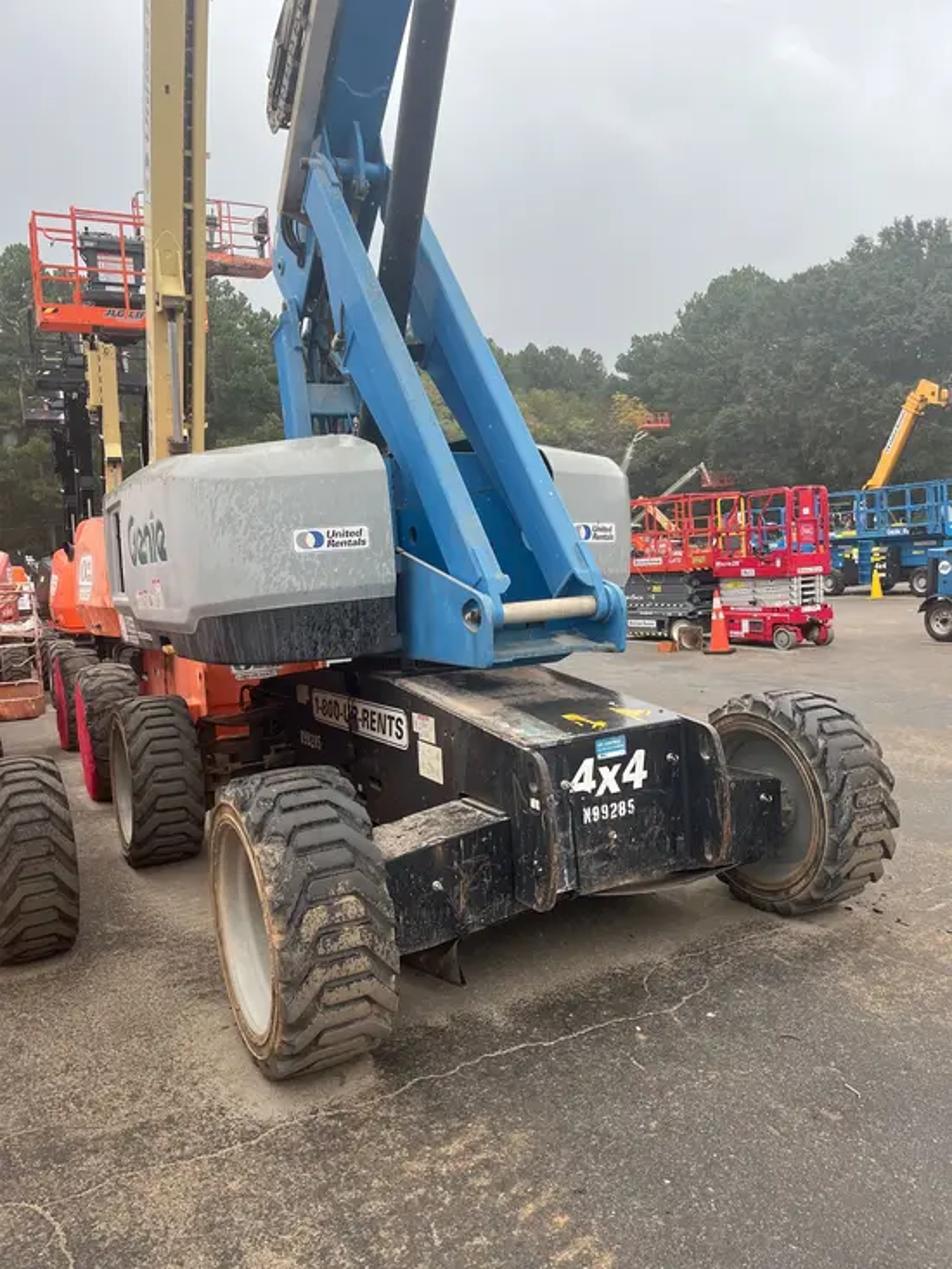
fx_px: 953
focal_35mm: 26
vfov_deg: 67.3
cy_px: 634
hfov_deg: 53.1
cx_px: 476
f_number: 1.6
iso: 50
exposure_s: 1/537
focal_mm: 5.1
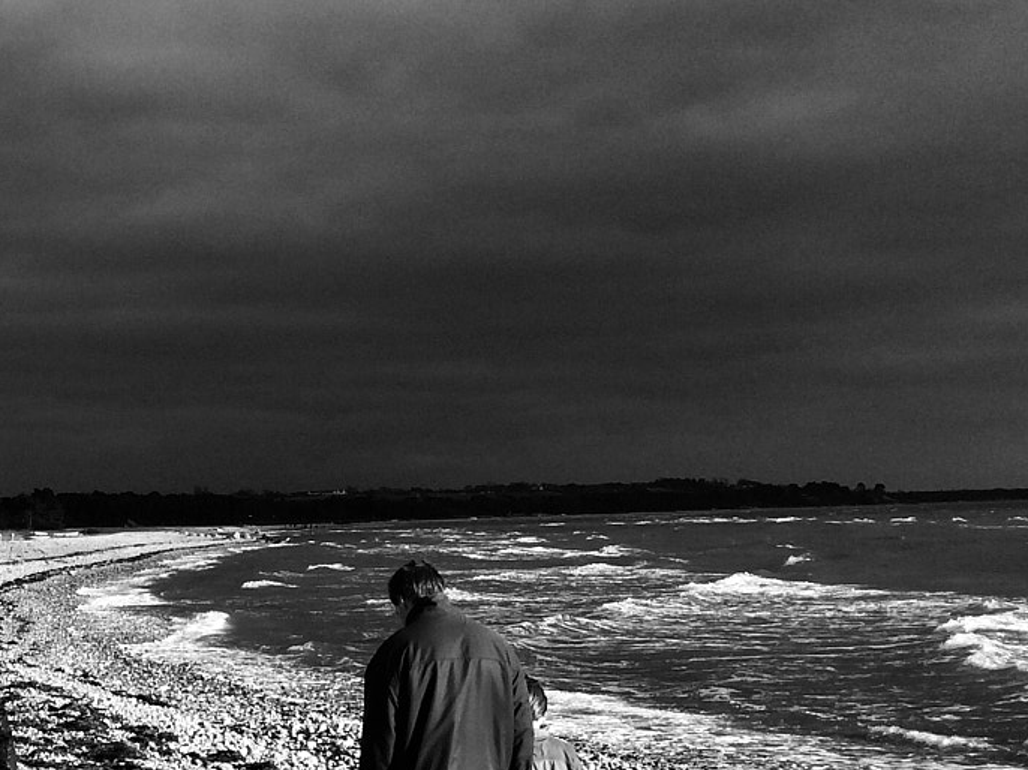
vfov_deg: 20.3
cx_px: -37
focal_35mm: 70
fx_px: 2078
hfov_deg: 26.1
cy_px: 791
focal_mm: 4.12
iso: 32
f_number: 2.2
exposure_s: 1/1414
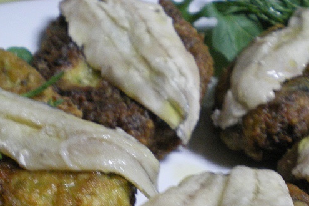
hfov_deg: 27.3
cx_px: 165
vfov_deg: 18.2
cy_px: 180
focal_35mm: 74
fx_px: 635
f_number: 3.5
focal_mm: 7.4
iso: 400
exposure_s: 1/10
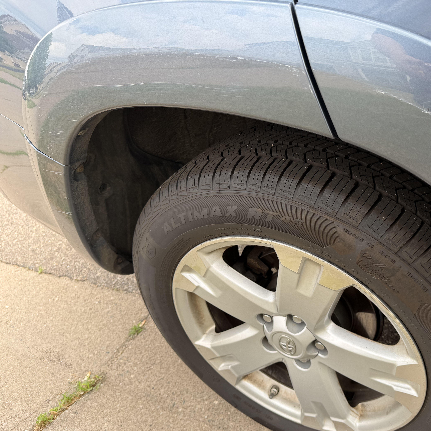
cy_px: 220
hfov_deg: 54.3
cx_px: 293
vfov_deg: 55.6
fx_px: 409
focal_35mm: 29
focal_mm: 6.8
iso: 80
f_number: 1.8
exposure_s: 1/387
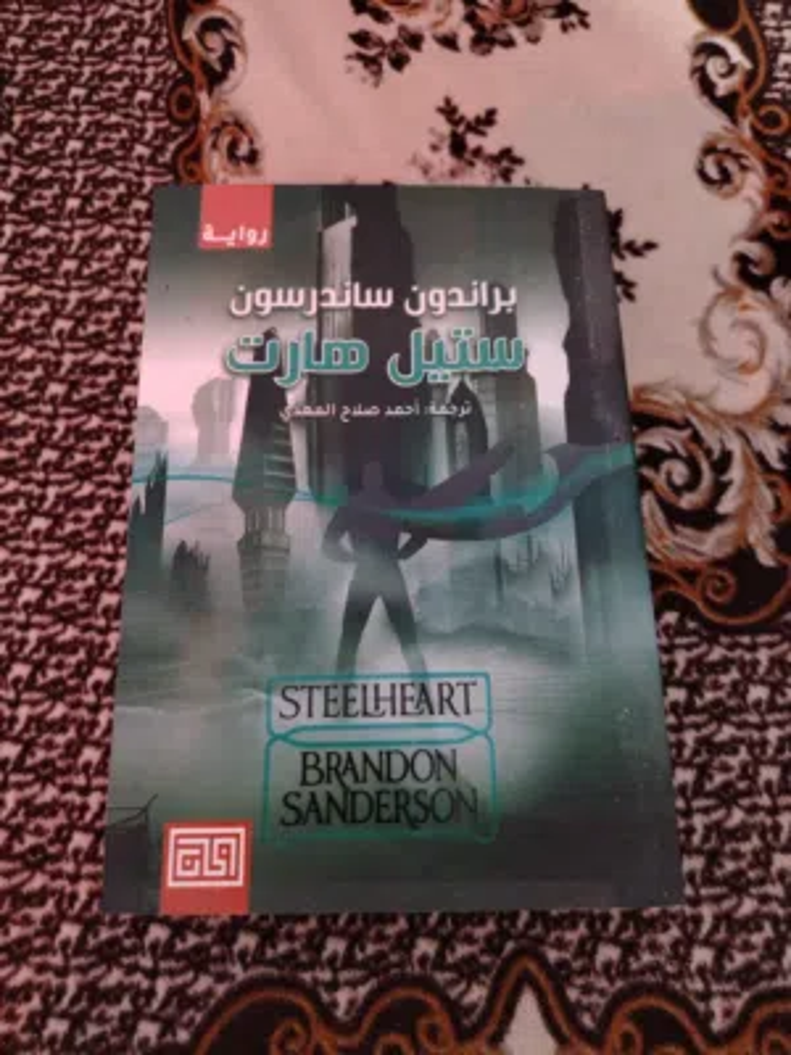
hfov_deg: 56.8
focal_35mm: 24
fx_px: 731
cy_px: 528
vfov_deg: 71.6
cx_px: 396
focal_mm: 5.25
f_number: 1.75
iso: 4572
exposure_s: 1/25
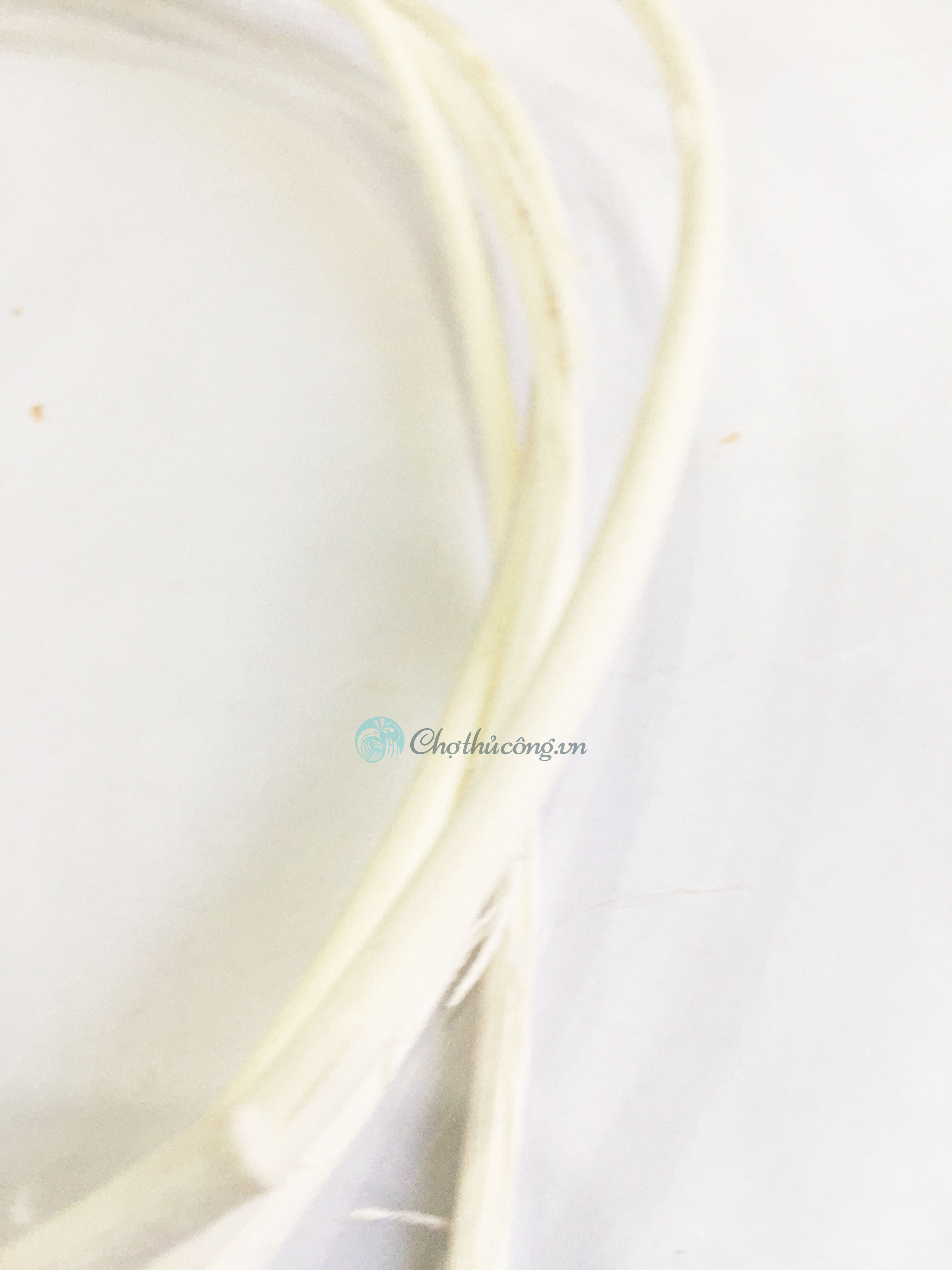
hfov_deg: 48.2
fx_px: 1063
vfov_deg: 61.7
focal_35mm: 29
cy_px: 635
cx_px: 476
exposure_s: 1/33
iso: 32
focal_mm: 4.15
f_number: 2.2
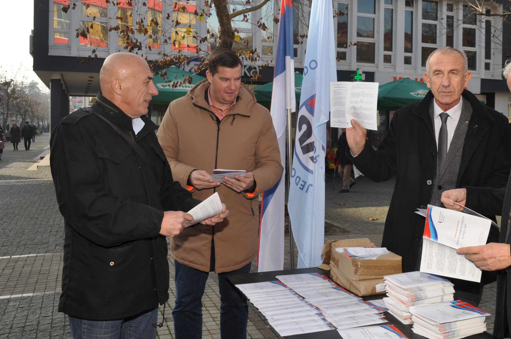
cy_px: 139
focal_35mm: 43
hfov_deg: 44.9
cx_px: 332
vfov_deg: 31.0
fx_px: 610
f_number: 9
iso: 200
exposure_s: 1/200
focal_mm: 22
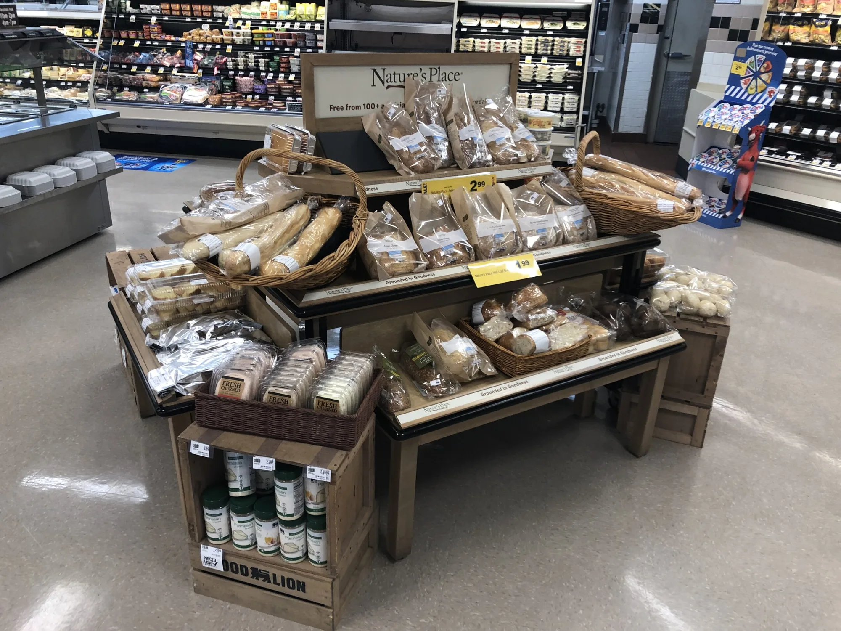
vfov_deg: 49.7
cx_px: 420
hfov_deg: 63.4
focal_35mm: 28
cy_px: 316
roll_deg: -2.2
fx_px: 680
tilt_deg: -20.2
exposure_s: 1/30
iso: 25
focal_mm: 4
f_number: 1.8
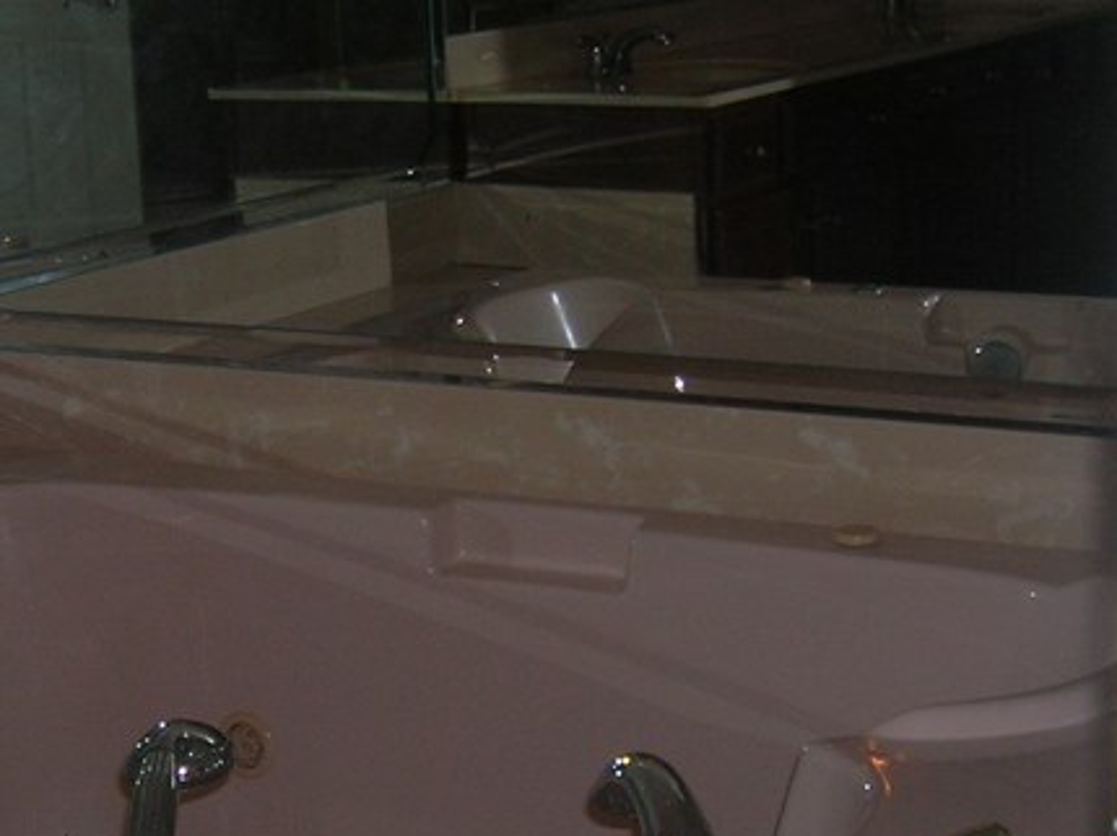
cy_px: 558
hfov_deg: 24.1
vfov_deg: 18.1
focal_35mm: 81
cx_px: 417
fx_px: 2612
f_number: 2.9
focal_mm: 5.7
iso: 50
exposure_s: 1/60.1
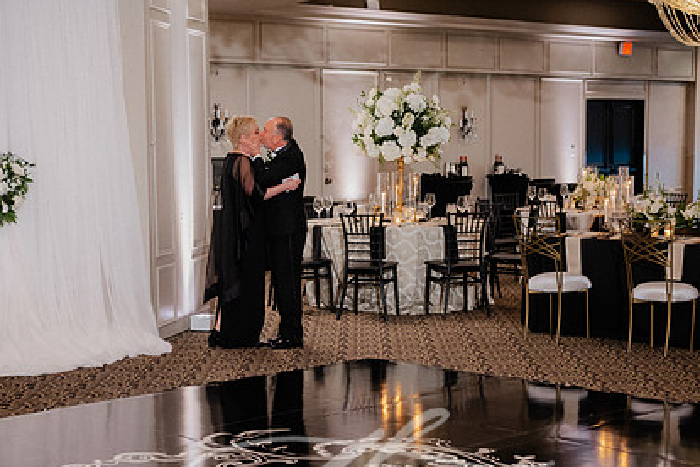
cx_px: 352
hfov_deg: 28.8
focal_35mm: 70
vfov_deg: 19.4
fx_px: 1361
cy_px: 312
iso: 2500
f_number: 2.8
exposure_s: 1/100
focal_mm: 50
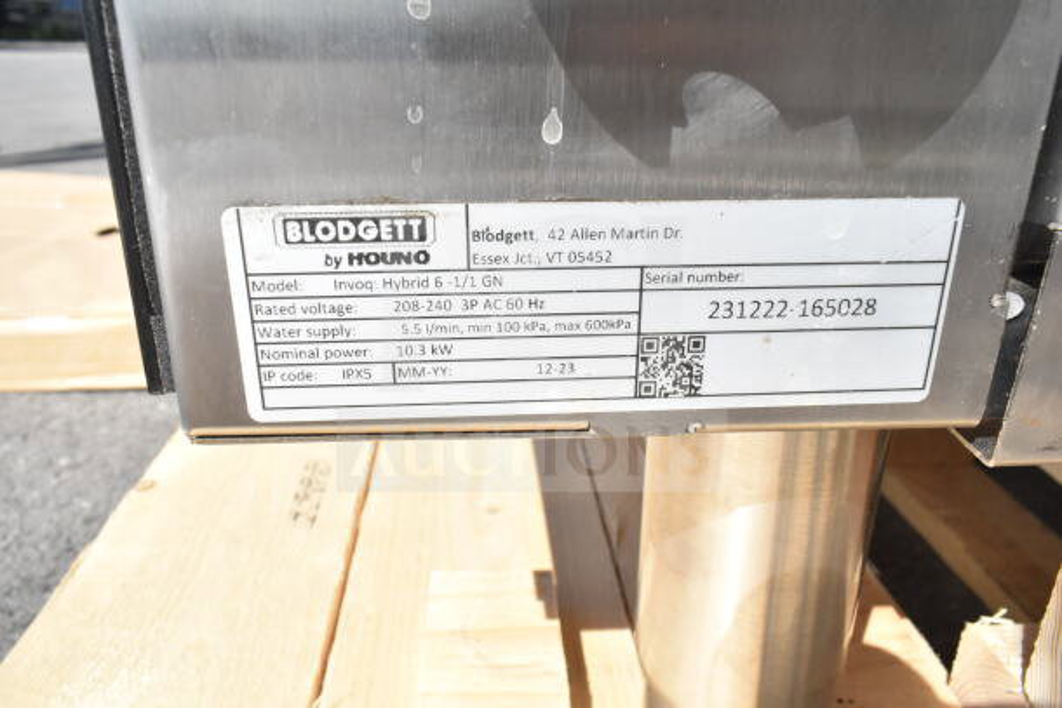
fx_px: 797
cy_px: 354
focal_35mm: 27
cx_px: 531
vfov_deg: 48.0
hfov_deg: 67.4
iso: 1600
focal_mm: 18
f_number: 14
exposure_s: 1/800
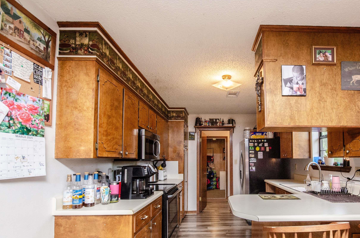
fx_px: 190
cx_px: 224
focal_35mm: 19
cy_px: 147
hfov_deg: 85.4
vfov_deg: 63.5
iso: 640
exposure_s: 1/60
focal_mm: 10
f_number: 9
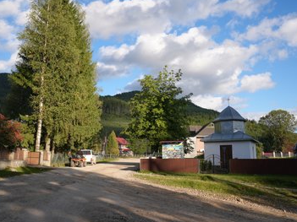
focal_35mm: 34
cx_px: 153
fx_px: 292
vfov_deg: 41.8
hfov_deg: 54.0
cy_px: 111
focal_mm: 31
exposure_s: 1/125
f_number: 8
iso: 100
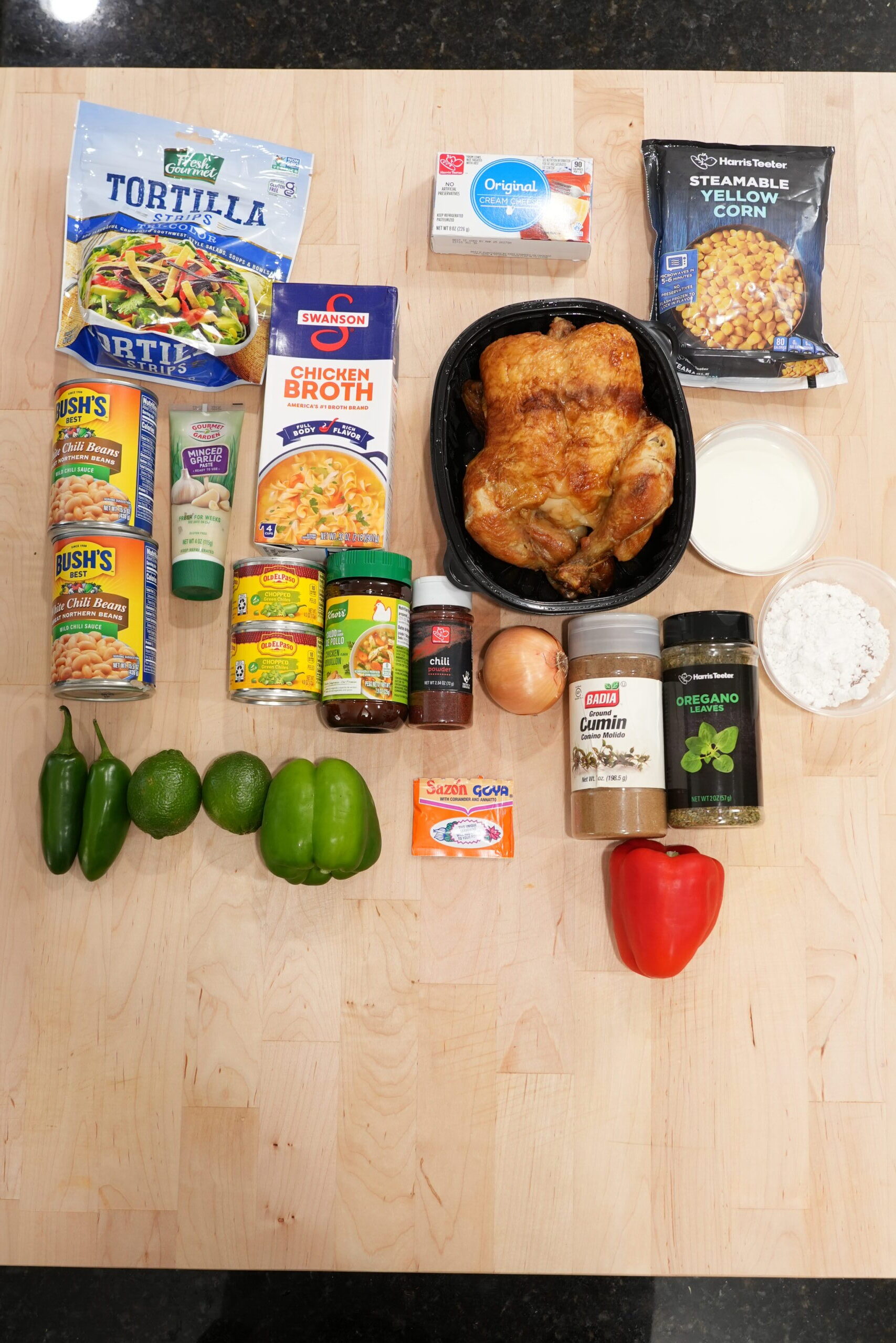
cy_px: 672
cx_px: 448
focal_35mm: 36
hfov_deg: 36.9
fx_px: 1344
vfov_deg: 53.1
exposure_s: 1/100
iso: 500
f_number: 4.5
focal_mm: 24
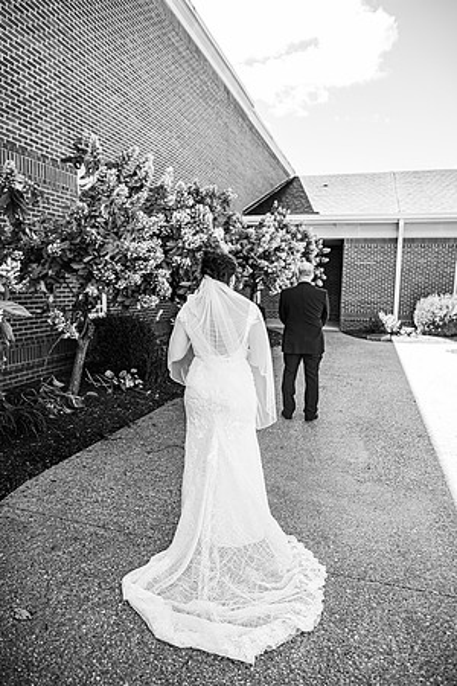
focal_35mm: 24
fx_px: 457
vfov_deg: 73.7
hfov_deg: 53.1
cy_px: 343
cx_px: 228
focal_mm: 24
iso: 160
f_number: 2.8
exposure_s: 1/400
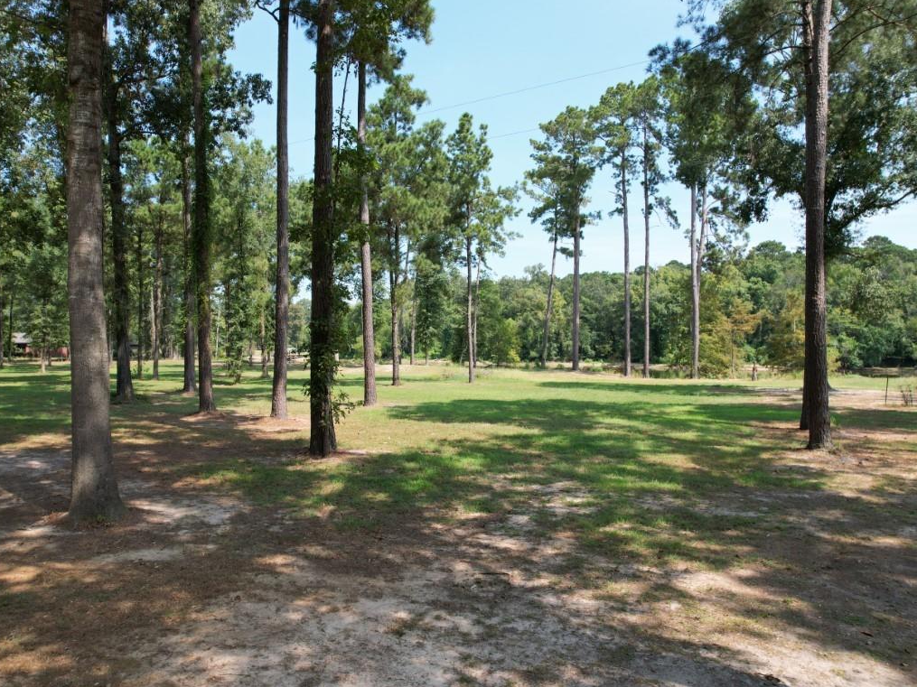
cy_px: 342
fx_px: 636
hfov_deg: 71.5
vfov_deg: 56.8
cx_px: 426
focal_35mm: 24
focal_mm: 8.38
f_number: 2.8
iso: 120
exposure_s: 1/800
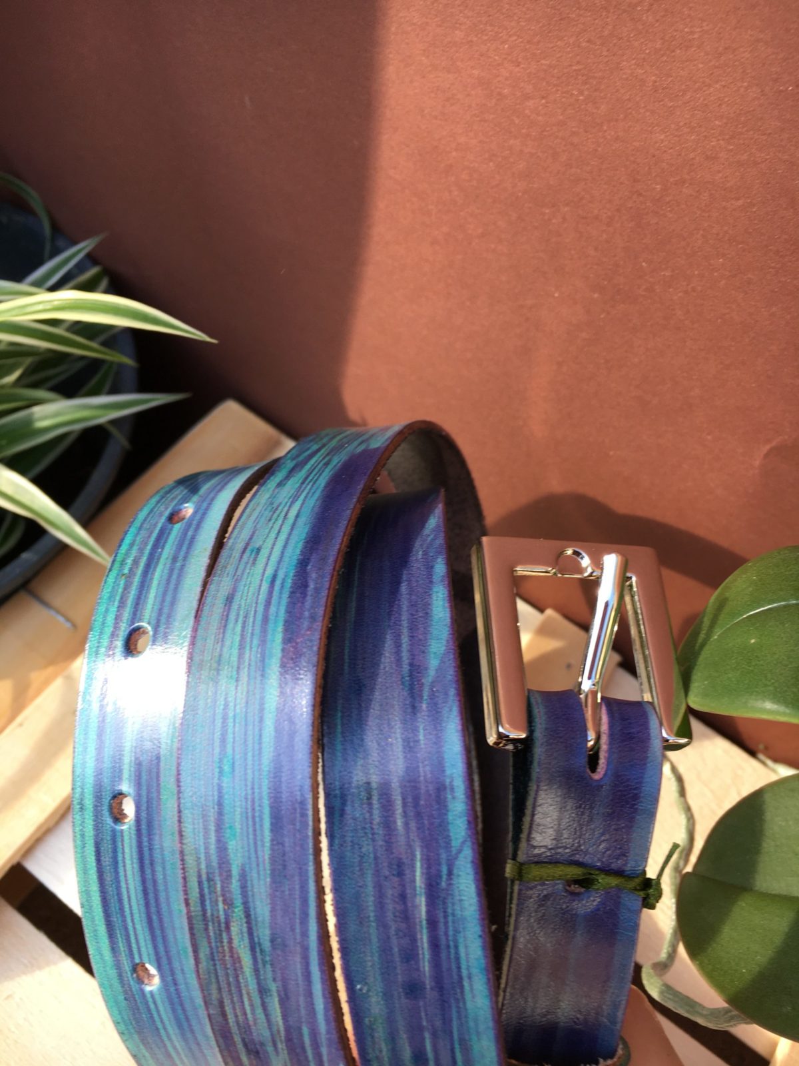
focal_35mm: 29
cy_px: 533
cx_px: 400
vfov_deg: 61.7
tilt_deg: -56.2
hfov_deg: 48.2
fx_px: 892
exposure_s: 1/100
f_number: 2.2
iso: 25
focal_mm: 4.15
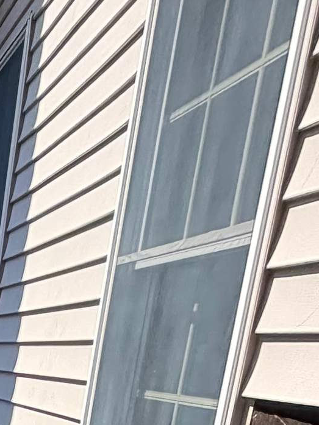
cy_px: 662
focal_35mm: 81
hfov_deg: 14.7
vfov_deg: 20.2
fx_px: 995
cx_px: -339
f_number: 2.2
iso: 50
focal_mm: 2.22
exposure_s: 1/502
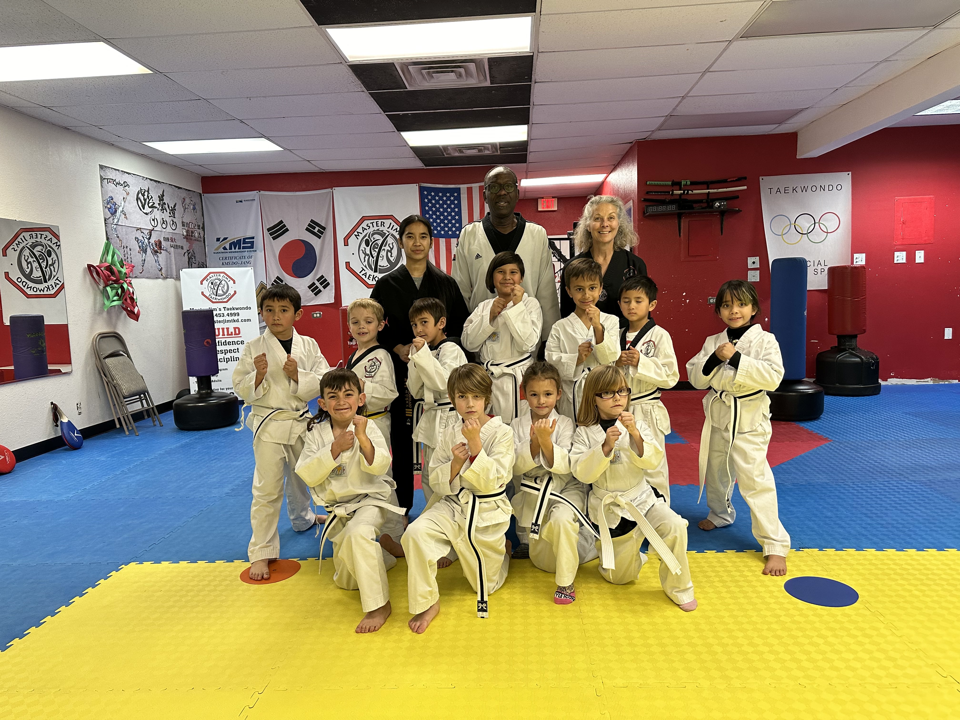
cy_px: 360
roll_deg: +2.0
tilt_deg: -7.4
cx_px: 480
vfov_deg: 56.8
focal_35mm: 24
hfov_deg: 71.6
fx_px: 666
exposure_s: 1/120
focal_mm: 6.86
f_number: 1.78
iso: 250
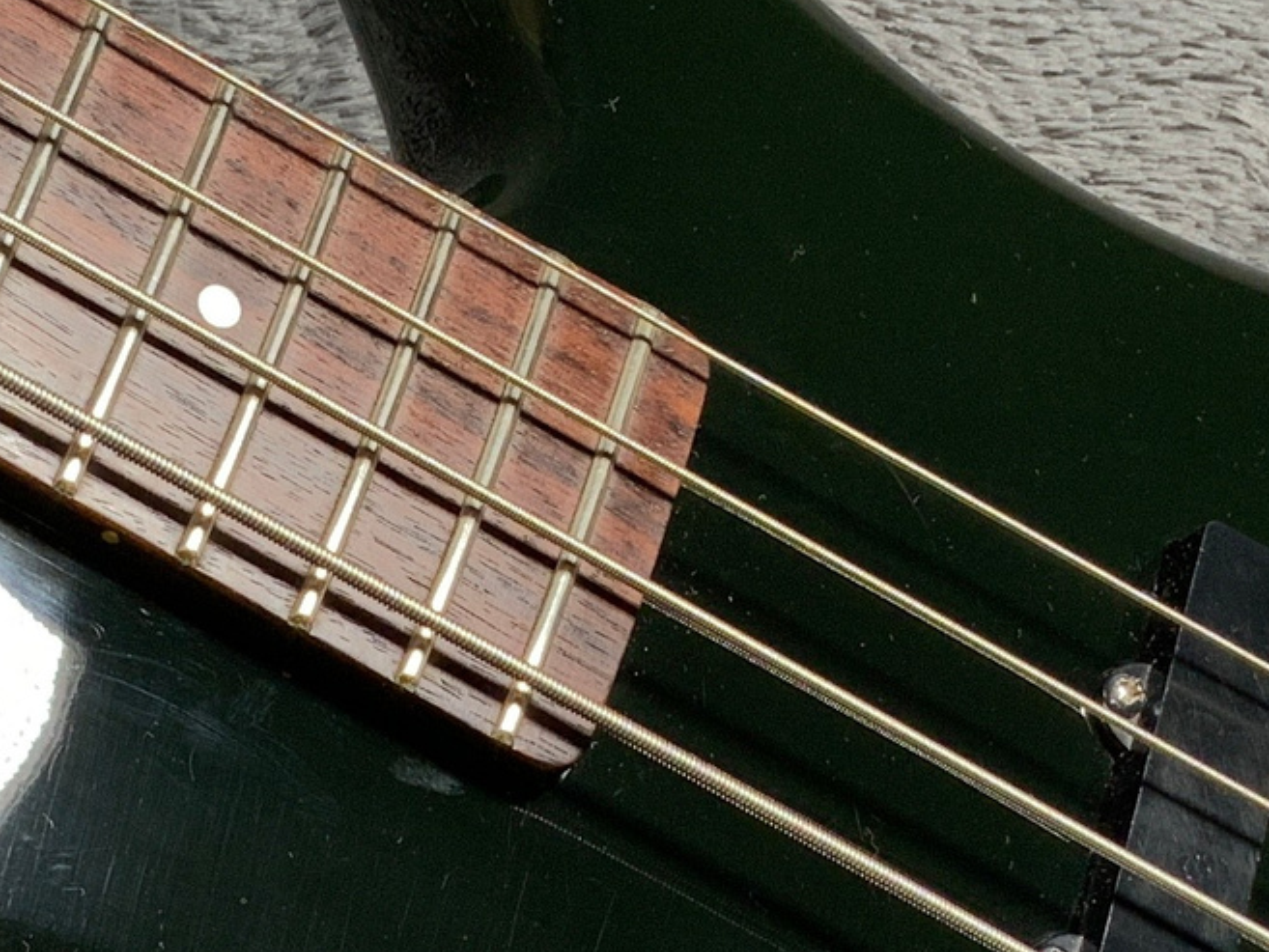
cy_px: 915
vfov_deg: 13.0
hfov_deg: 17.4
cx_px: 487
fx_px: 4143
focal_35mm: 113
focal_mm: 3
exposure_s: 1/104
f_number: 1.8
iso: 50
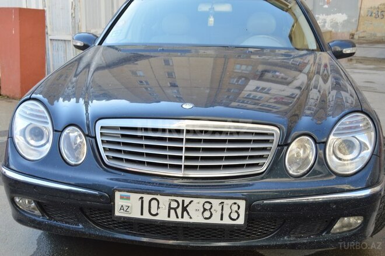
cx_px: 192
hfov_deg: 42.4
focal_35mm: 46
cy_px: 128
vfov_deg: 28.9
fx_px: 497
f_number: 6.3
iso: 100
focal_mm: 31
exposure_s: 1/60
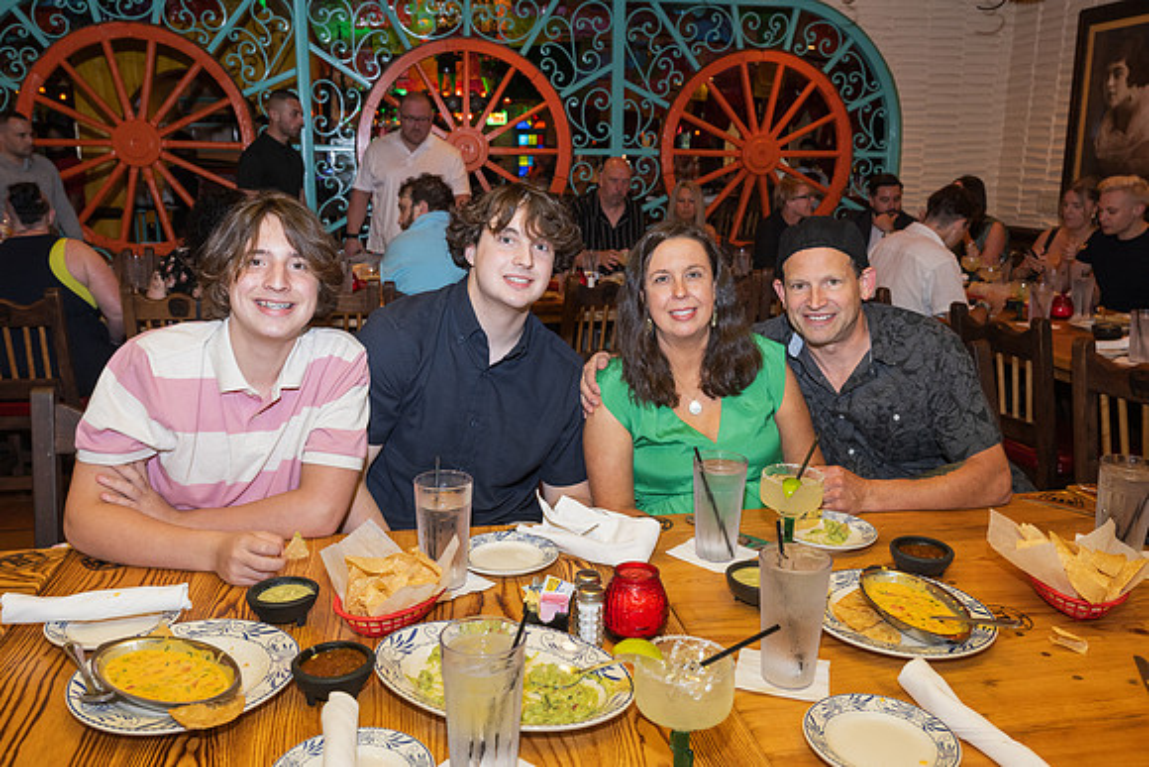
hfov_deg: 62.8
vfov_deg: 44.3
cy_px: 384
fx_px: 941
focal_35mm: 29
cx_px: 574
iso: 1000
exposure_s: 1/100
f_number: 6.3
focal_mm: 29
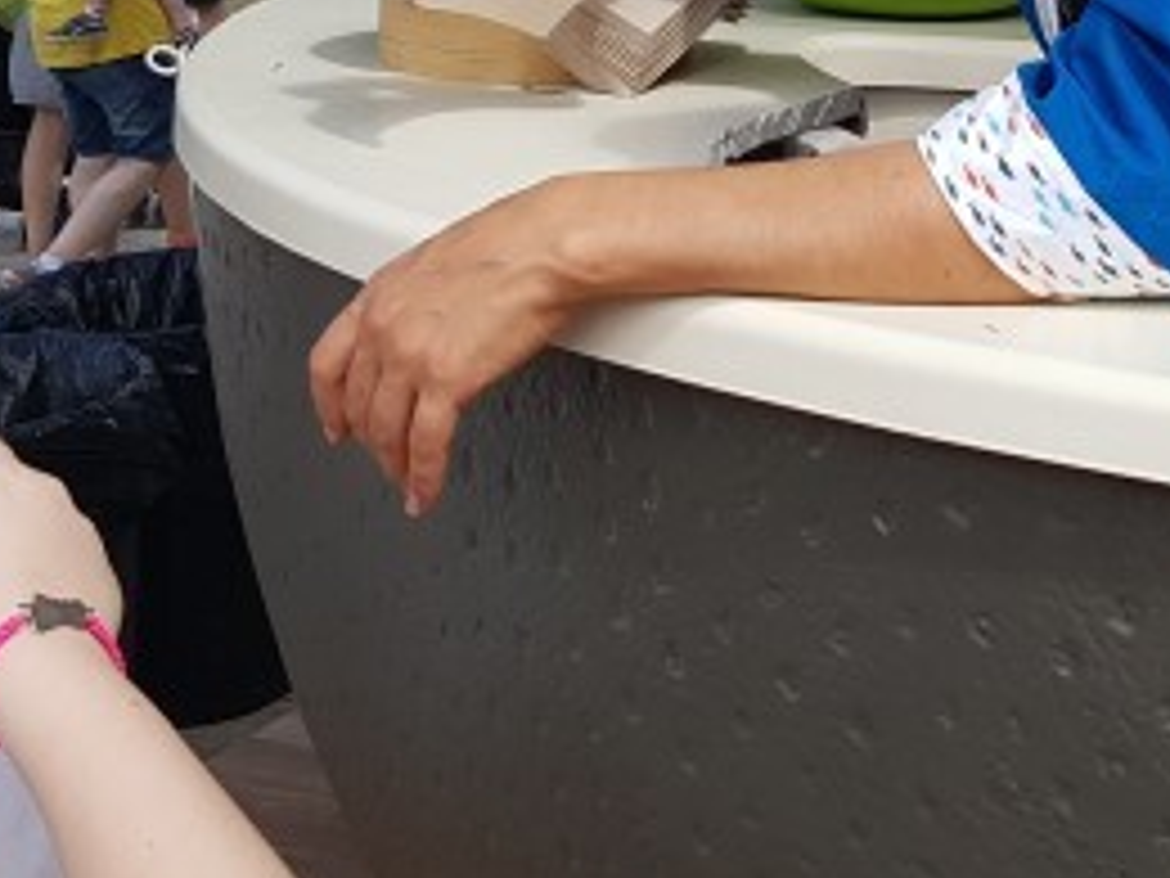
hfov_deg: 25.4
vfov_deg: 18.6
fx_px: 2535
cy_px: -178
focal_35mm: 75
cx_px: 976
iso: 50
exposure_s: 1/828
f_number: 1.7
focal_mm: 4.2
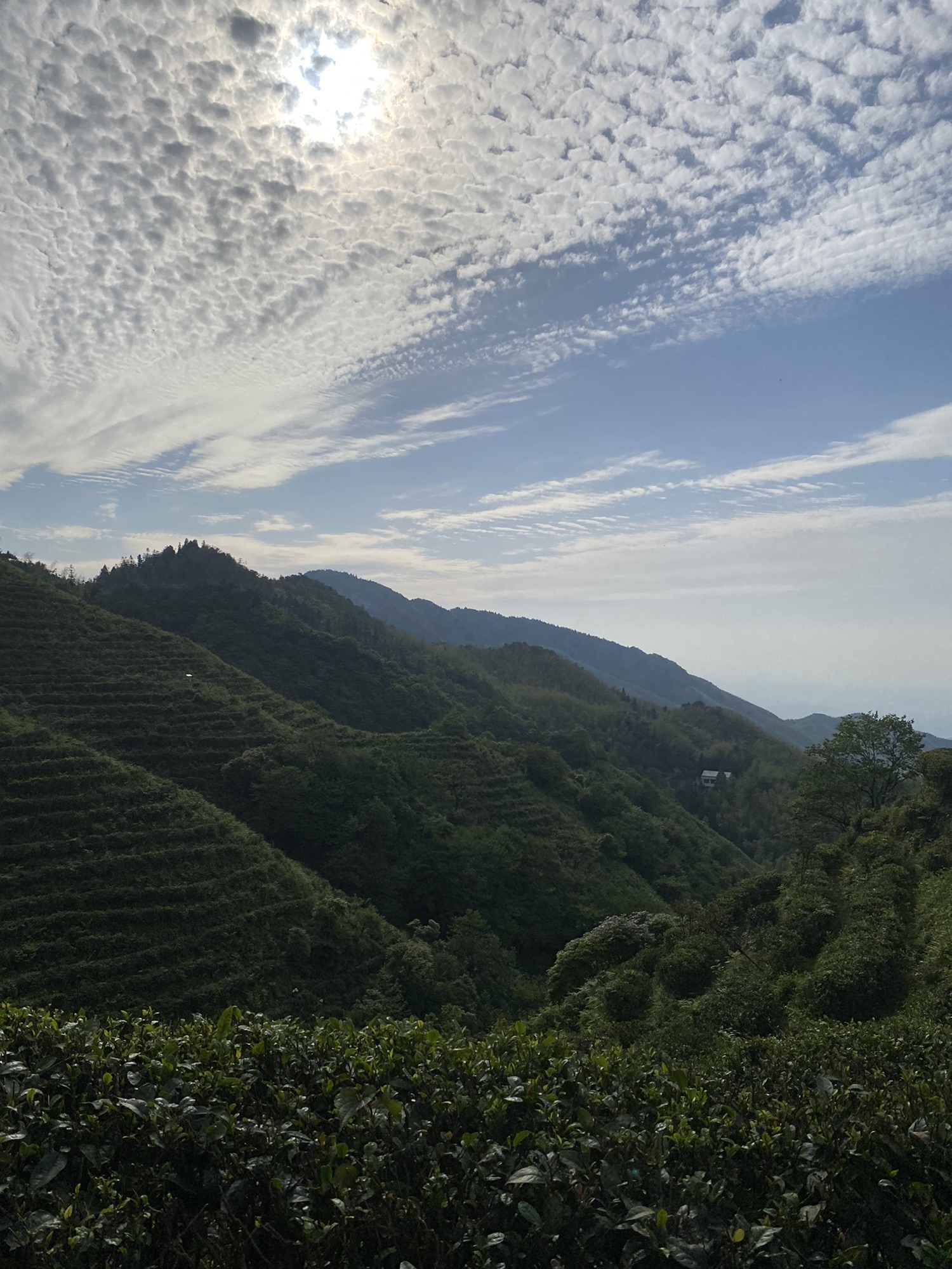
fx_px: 953
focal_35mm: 26
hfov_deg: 53.1
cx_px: 476
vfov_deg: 67.3
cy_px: 634
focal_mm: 4.25
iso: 40
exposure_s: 1/14286
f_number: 1.8
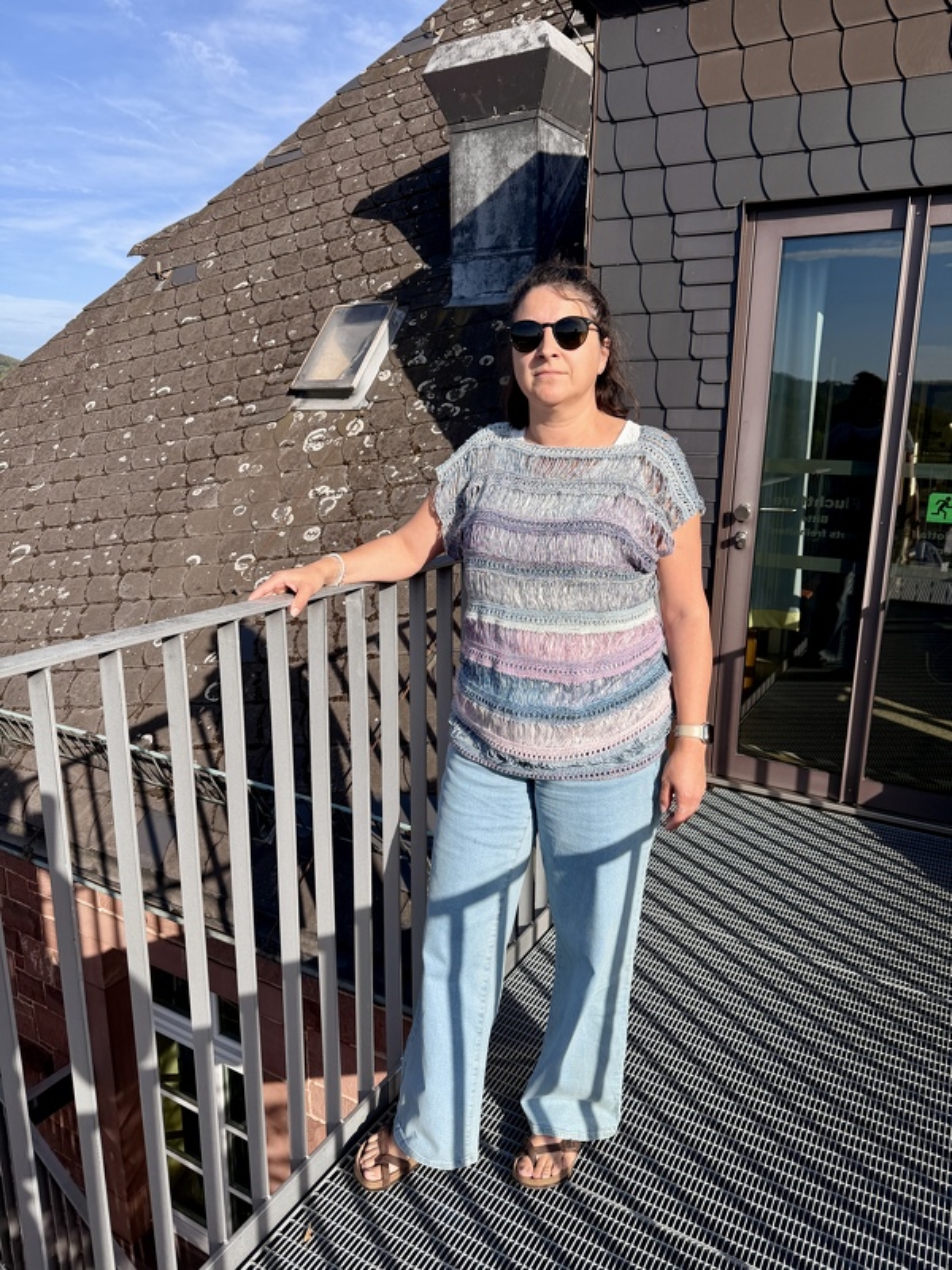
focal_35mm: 24
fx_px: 880
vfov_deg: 71.6
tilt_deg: -13.8
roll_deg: -1.8
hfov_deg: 56.8
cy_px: 635
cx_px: 476
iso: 80
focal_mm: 6.76
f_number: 1.78
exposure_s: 1/4167
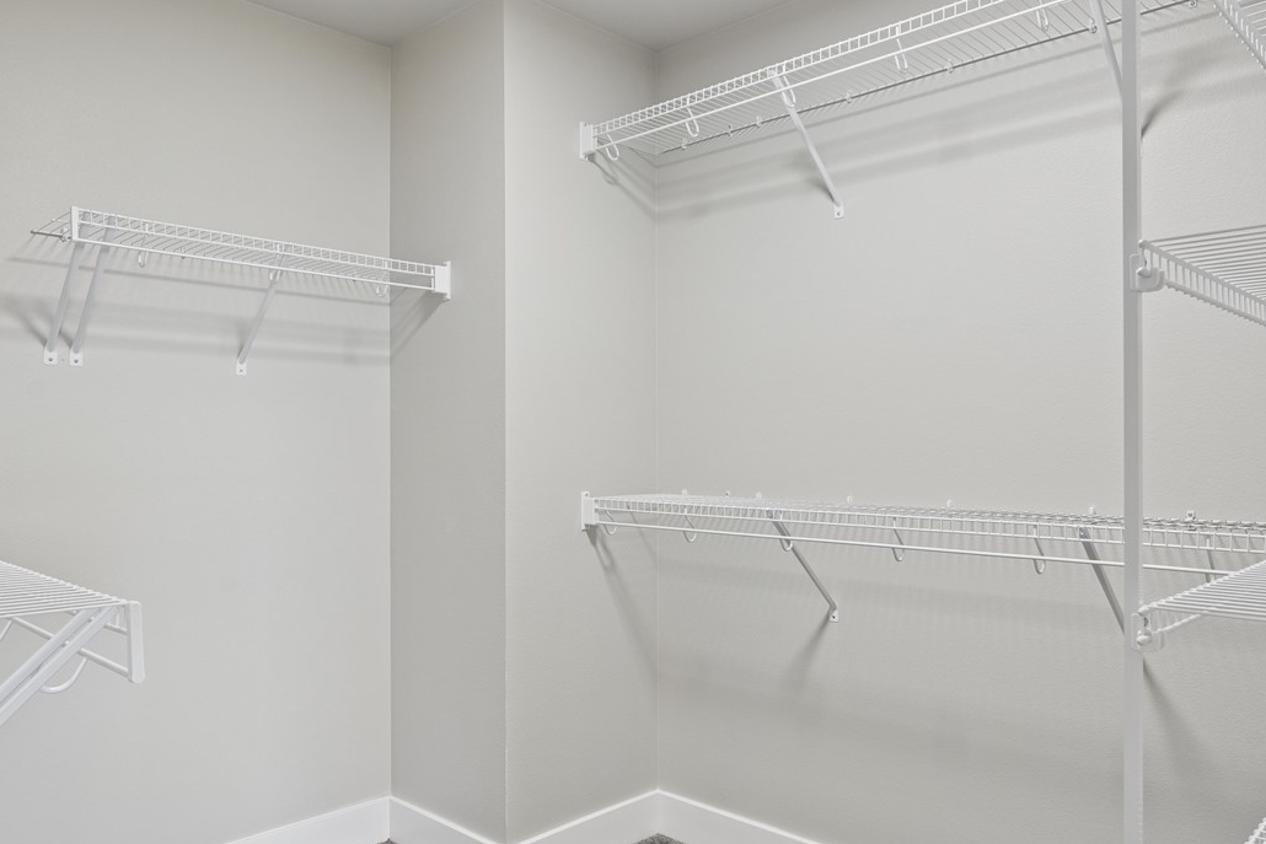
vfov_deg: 46.4
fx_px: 985
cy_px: 453
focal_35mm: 28
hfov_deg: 65.5
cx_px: 652
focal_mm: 17
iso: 400
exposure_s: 1/8
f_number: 9
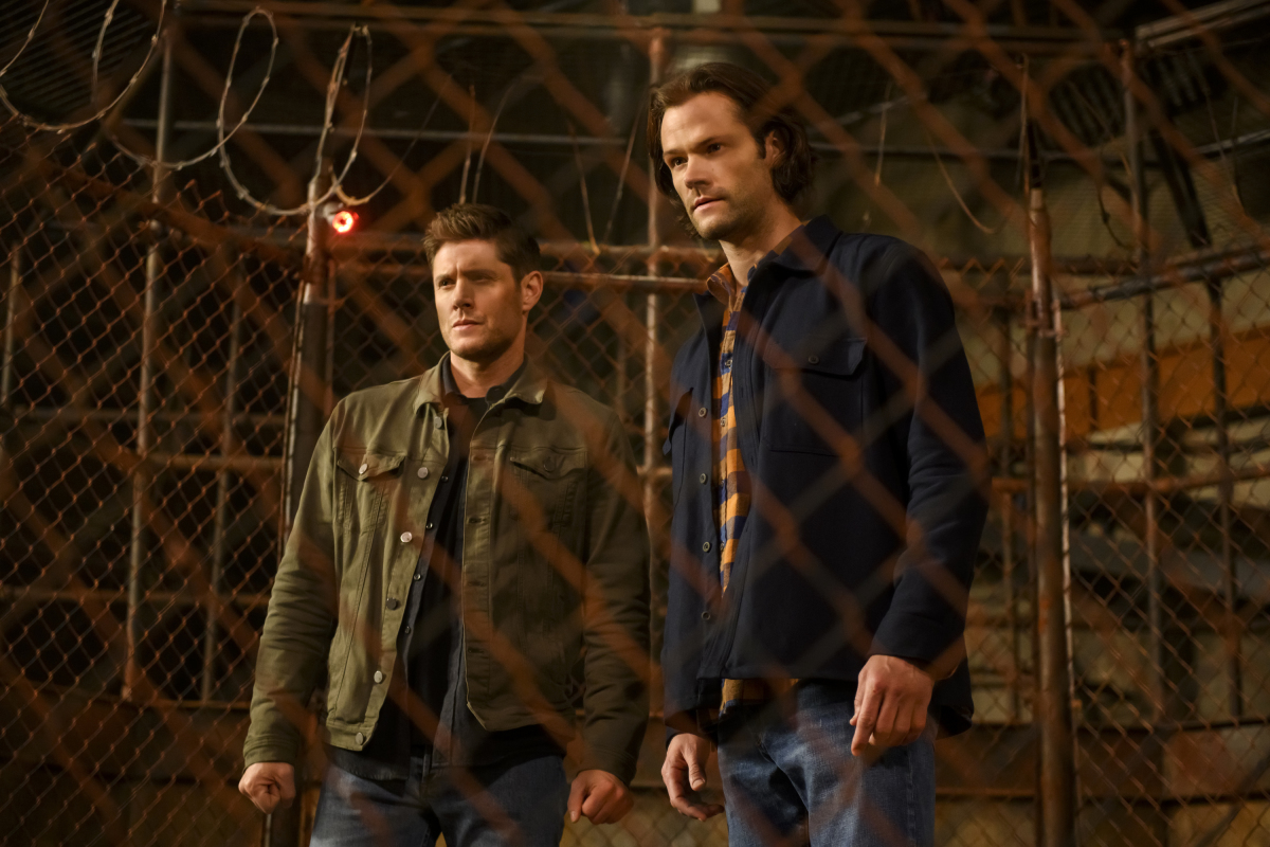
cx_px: 635
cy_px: 424
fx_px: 2469
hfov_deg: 28.8
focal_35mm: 70
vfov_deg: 19.5
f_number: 2.8
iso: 3200
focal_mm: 70
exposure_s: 1/125
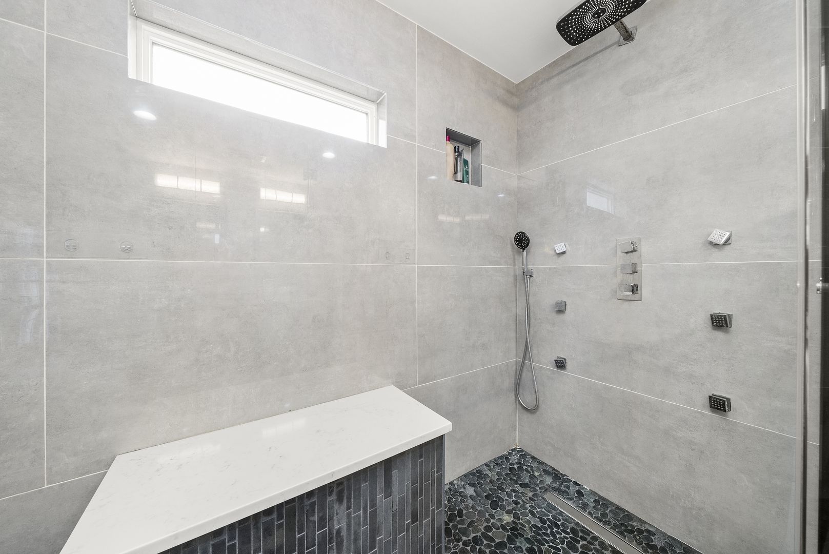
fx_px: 276
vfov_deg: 90.1
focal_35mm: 12
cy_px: 277
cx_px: 414
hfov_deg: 112.6
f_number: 11
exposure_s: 1/6
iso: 1600
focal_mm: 12
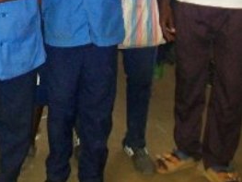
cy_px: -58
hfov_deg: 18.9
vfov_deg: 14.7
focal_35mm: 96
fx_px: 671
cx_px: -78
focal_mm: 6
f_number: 2.7
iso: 160
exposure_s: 1/60
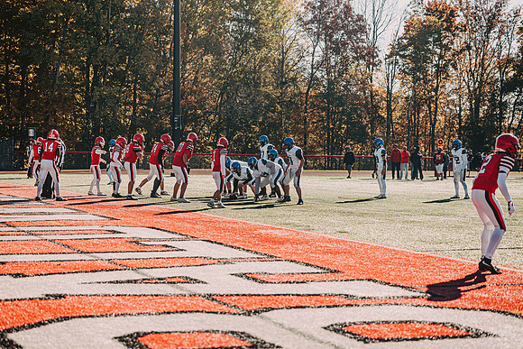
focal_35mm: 80
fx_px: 1162
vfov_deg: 17.1
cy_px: 174
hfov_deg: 25.4
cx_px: 262
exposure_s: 1/2000
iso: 250
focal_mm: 80
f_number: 3.2
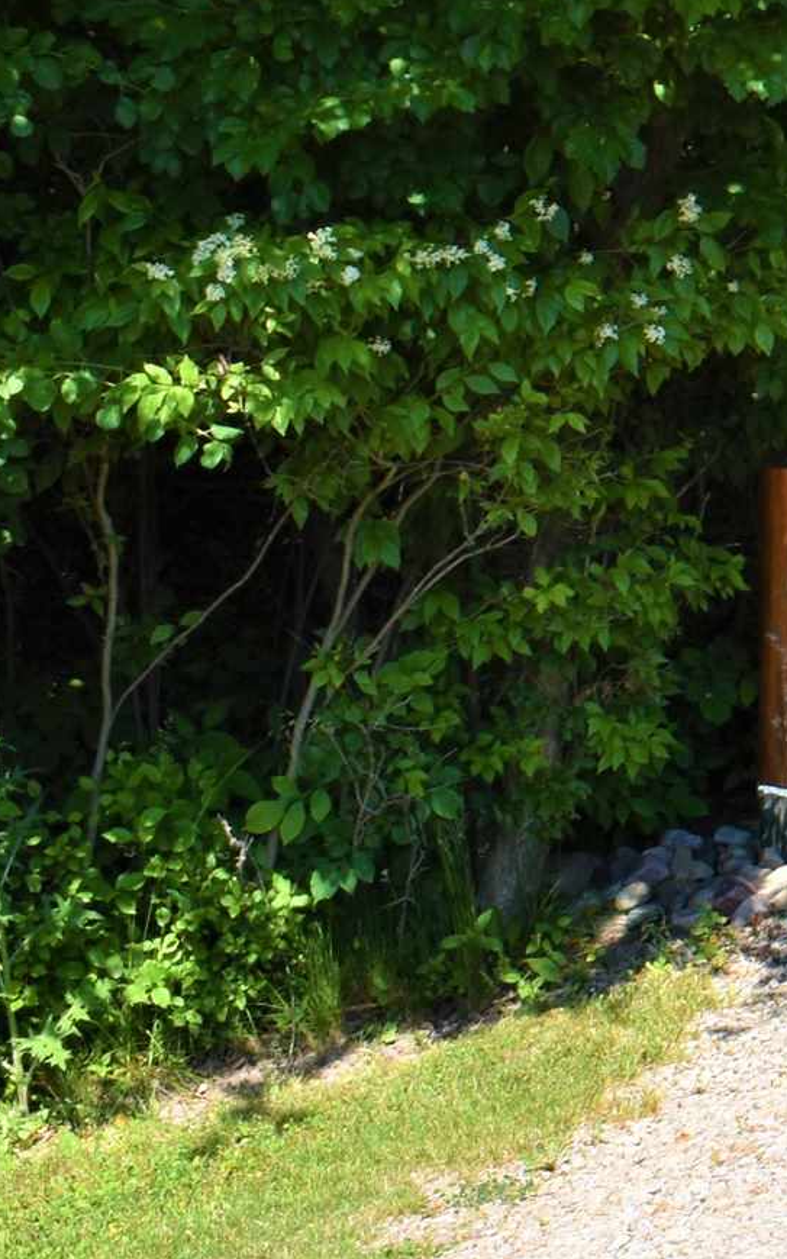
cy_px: 312
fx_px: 4081
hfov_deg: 9.8
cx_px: 1871
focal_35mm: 119
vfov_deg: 17.4
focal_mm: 22
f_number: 16
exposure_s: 1/60
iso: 110
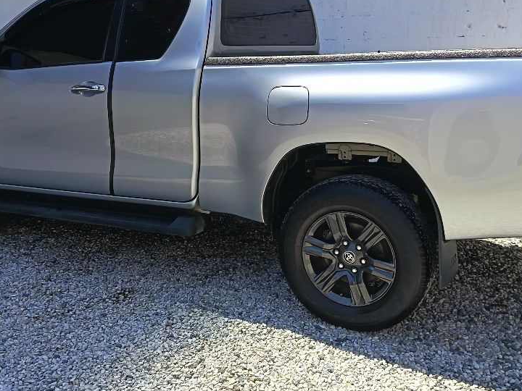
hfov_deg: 46.8
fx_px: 603
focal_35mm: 40
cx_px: 270
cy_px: 167
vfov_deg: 35.9
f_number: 1.75
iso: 100
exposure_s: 1/421
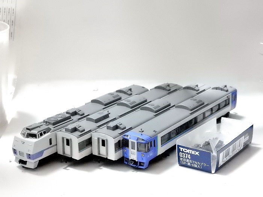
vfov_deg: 20.7
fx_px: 539
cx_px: 132
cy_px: 98
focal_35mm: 71
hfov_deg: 27.4
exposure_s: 1/40
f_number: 4.8
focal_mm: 12.6
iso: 3200
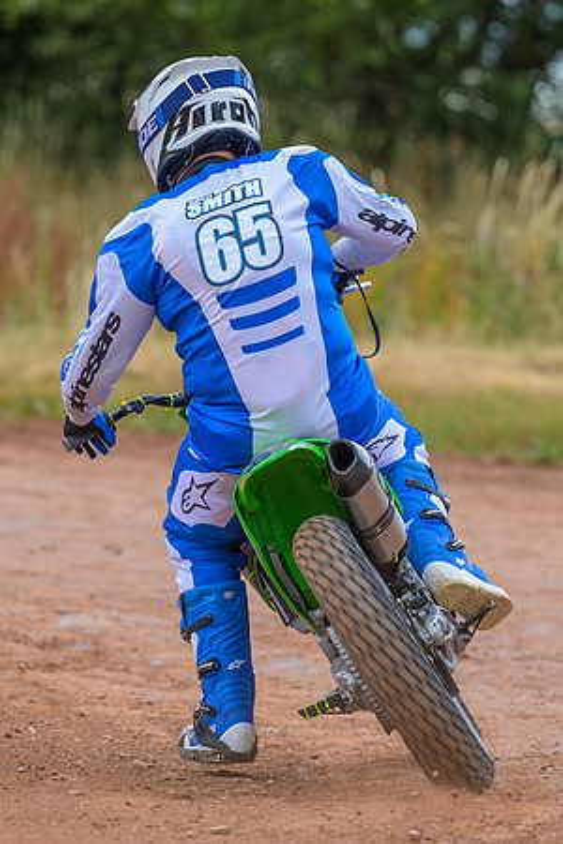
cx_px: 269
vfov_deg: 4.7
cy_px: 417
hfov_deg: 3.2
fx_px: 10194
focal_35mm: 435
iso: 50
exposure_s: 1/320
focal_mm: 190
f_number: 2.8
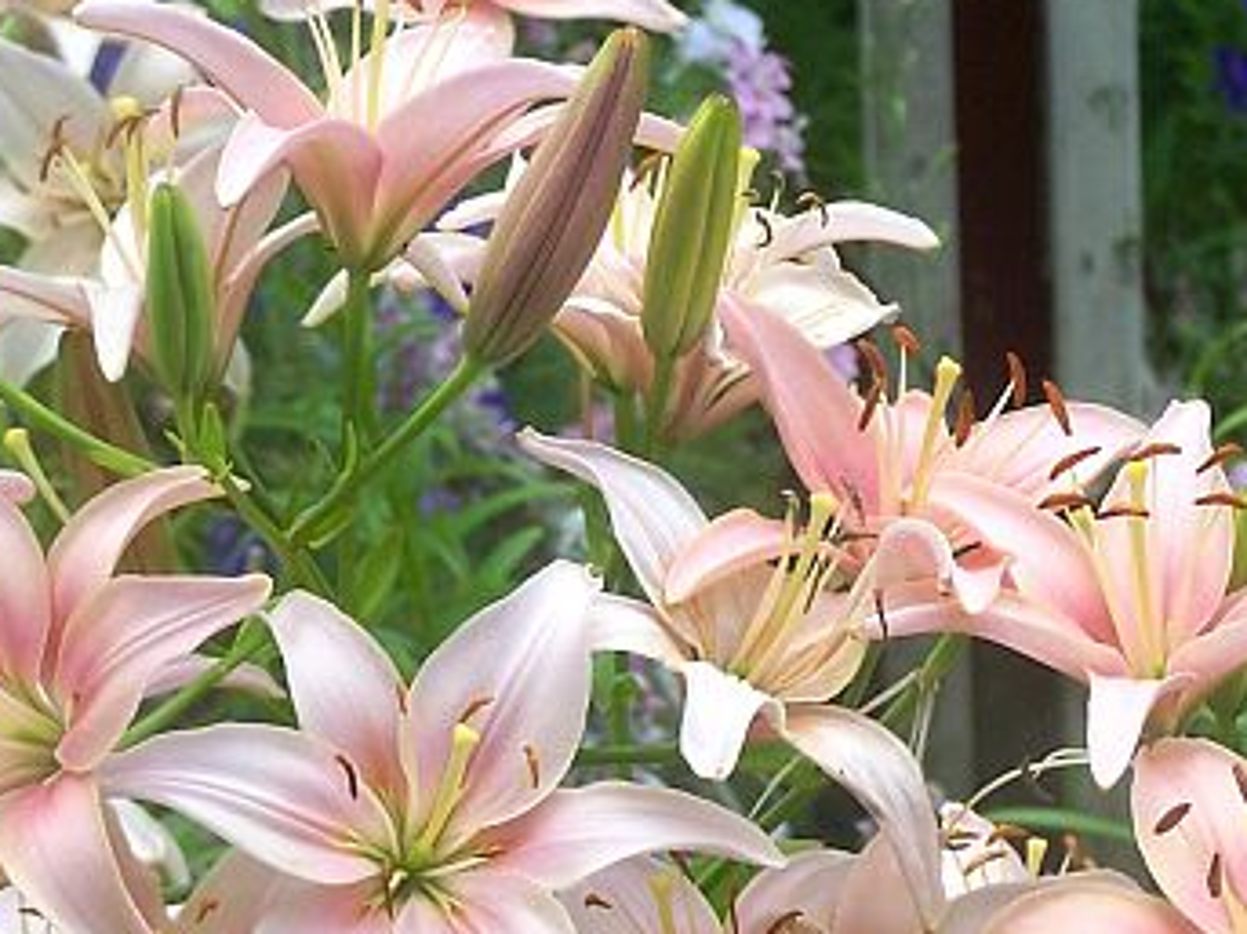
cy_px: 754
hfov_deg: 8.3
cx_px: 694
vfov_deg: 6.2
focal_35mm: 239
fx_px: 8607
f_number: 3.2
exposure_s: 1/750
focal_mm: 19.4
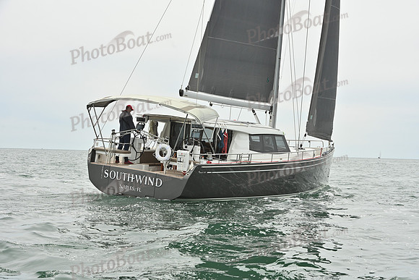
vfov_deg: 19.5
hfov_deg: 28.8
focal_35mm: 70
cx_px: 210
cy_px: 140
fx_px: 815
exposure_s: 1/800
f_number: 10
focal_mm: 70
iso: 320
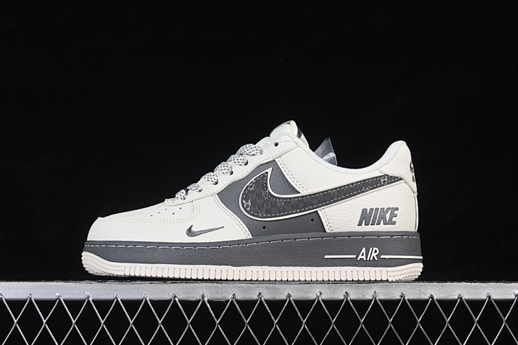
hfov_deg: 27.0
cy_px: 172
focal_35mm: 75
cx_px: 259
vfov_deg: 18.2
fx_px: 1079
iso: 160
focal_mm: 50
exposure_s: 1/80
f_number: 8
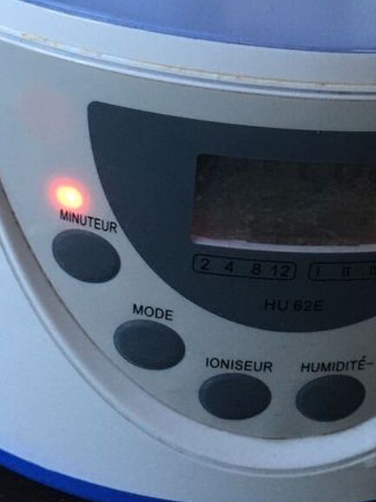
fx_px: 970
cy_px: 87
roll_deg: -4.7
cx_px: 240
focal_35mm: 67
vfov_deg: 28.2
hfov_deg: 21.9
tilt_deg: -27.1
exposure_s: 1/33
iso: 160
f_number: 2.2
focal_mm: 4.15
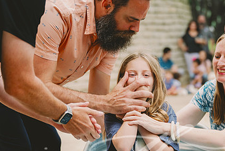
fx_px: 663
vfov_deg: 12.9
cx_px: 148
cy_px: 86
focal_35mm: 106
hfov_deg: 19.2
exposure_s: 1/640
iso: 250
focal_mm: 58
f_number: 2.8
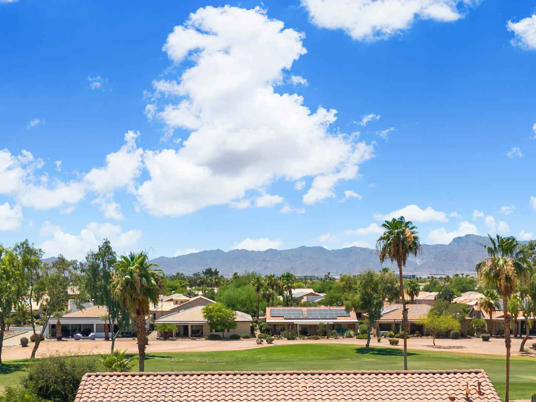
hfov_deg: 34.4
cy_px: 377
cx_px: 274
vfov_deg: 25.1
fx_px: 867
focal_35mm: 56
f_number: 1.8
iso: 100
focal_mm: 8.67
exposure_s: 1/4000
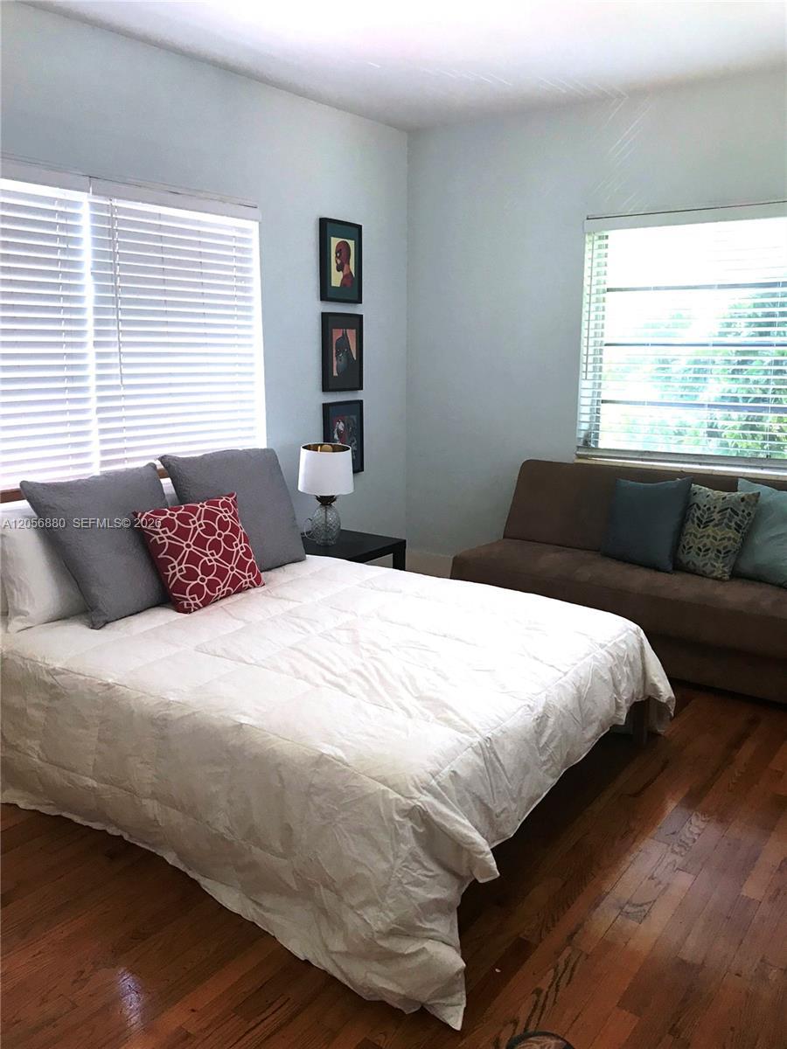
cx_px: 394
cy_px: 524
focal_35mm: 28
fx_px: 849
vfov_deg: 63.4
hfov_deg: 49.7
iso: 32
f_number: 1.8
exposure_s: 1/24
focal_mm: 3.99
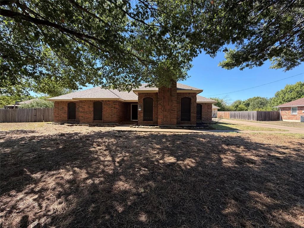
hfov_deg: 102.1
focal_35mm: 14
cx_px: 152
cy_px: 114
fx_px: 123
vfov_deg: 85.7
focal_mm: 2.22
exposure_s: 1/455
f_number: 2.2
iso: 64
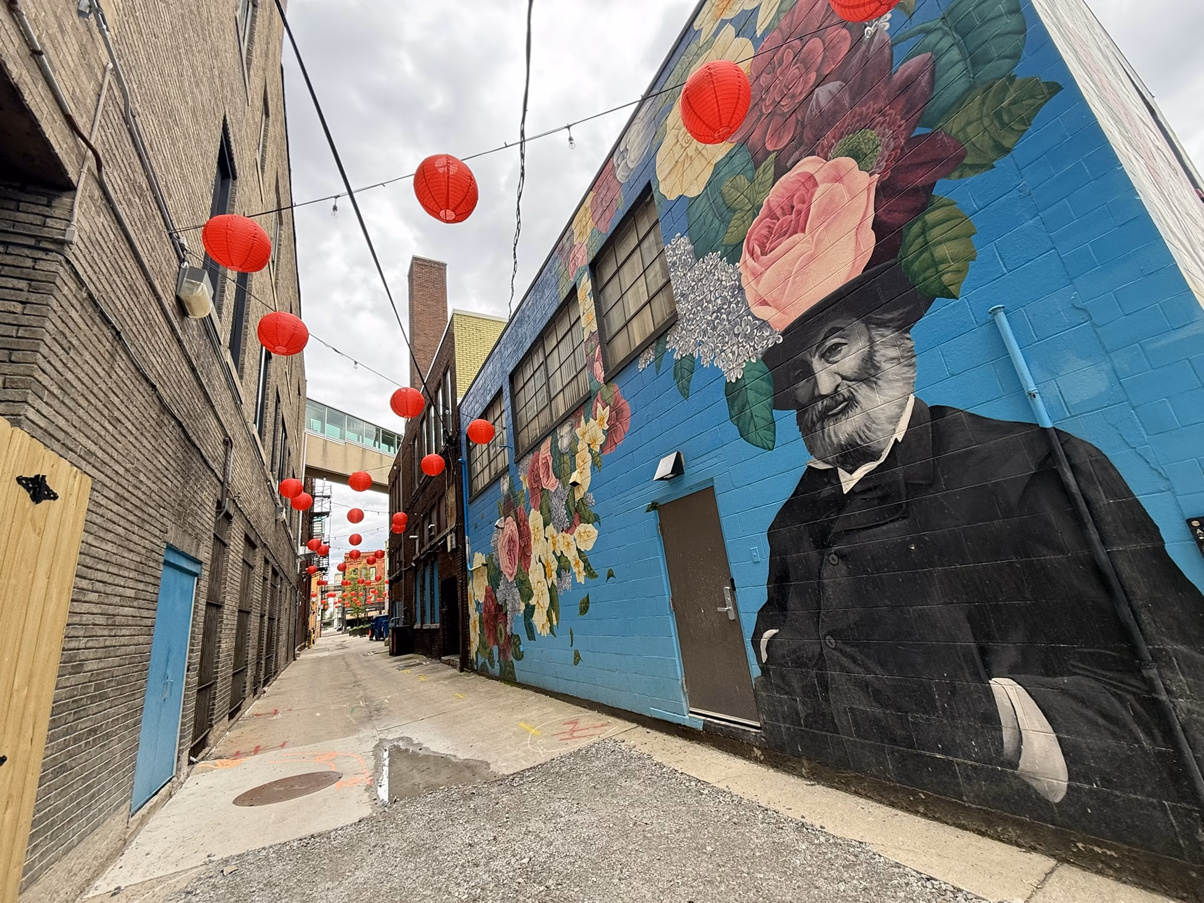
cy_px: 452
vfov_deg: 85.7
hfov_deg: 102.1
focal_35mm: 14
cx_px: 602
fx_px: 487
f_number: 2.2
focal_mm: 2.22
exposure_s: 1/249
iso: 50
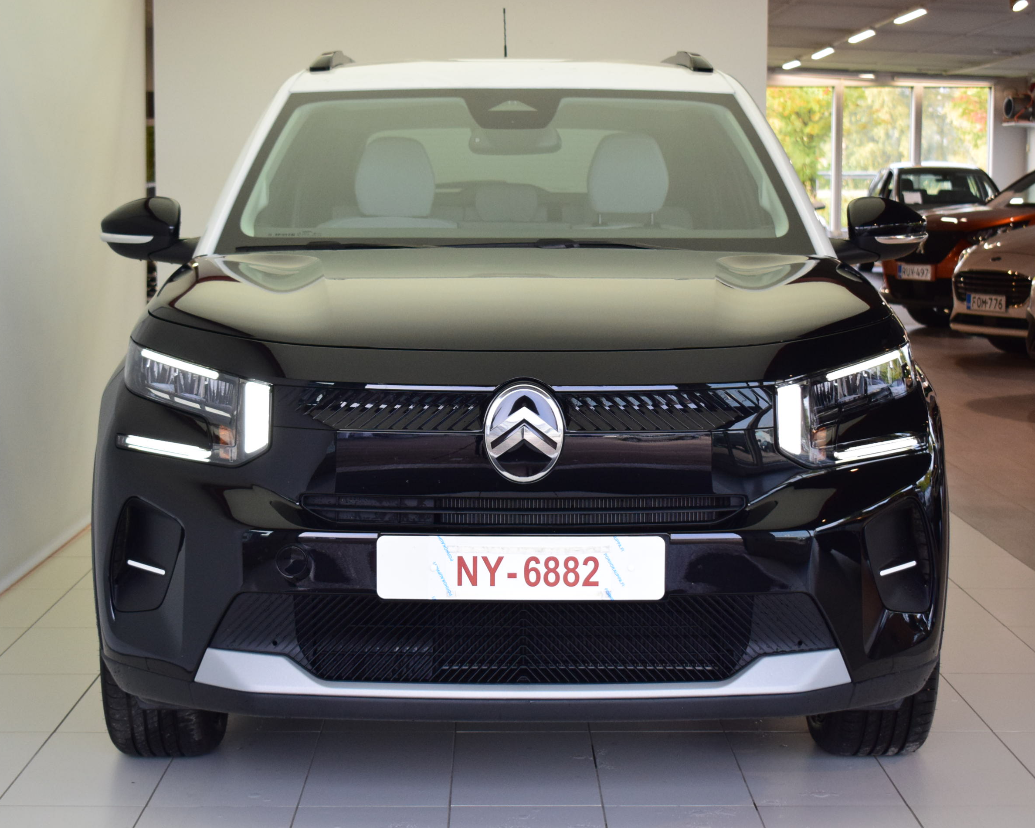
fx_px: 2175
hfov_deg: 26.8
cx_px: 478
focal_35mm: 71
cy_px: 407
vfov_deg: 21.6
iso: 1600
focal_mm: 40
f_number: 4.8
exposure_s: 1/400
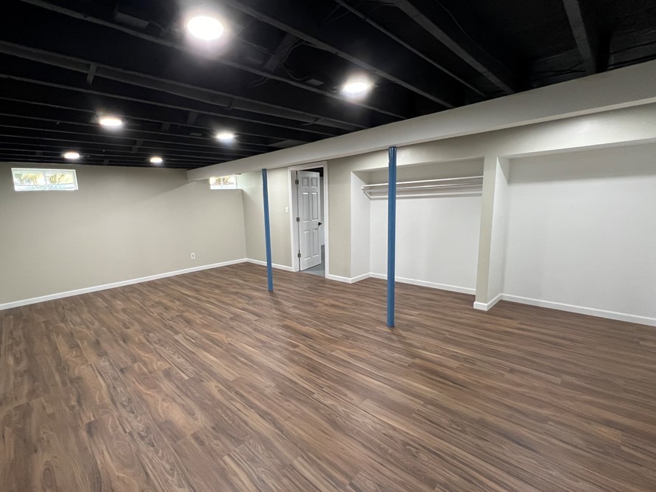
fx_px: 284
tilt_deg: -9.4
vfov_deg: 81.8
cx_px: 283
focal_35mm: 15
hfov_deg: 97.5
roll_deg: +3.0
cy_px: 251
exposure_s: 1/60
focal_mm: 1.57
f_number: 1.8
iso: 250
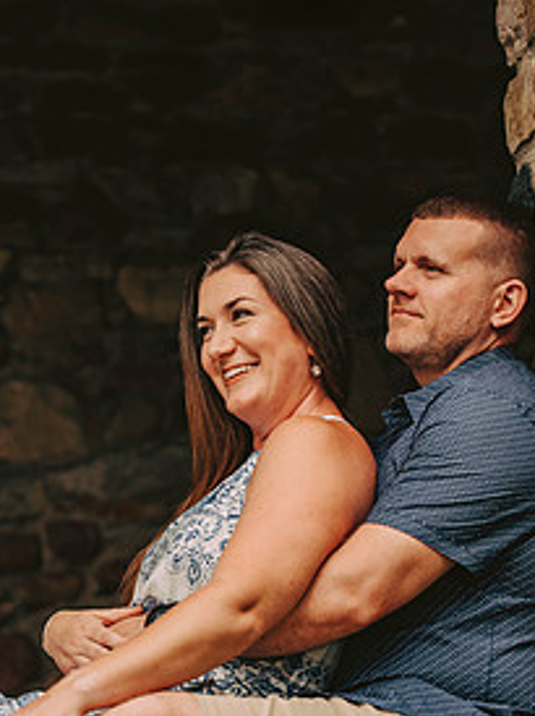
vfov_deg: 12.5
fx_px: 3261
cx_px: 217
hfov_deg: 9.4
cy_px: 439
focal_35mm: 158
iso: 320
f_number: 2.8
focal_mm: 100
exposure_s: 1/125
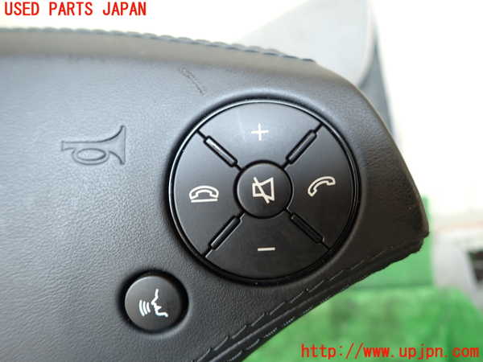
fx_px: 349
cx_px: 242
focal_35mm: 25
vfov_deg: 54.9
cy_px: 181
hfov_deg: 69.4
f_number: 2
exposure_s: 1/60
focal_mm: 4.5
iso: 125
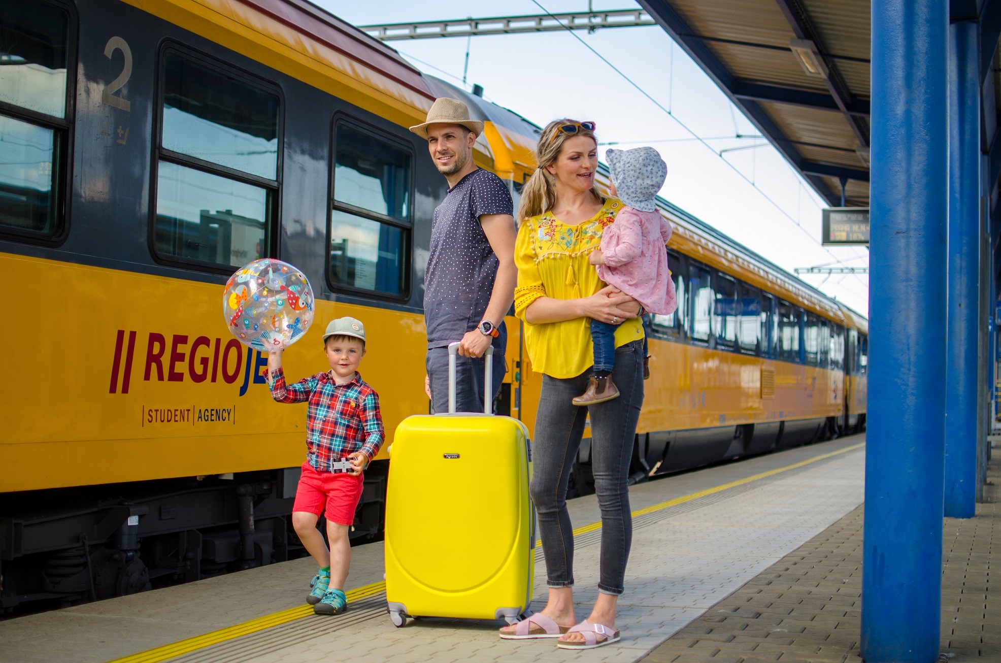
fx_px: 1457
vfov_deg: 25.6
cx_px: 500
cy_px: 332
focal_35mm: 52
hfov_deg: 37.9
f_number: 1.8
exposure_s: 1/800
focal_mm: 35
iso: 100
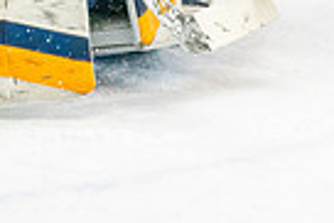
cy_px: -214
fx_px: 4105
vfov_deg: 3.1
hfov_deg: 4.7
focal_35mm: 442
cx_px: 39
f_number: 2.8
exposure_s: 1/1250
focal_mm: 104
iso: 3200
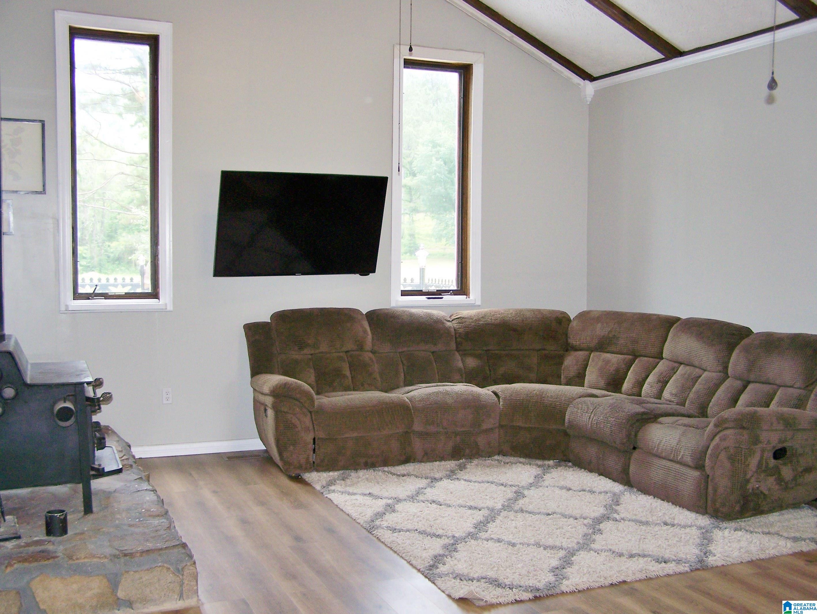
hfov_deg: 48.9
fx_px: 897
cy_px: 307
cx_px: 408
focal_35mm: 38
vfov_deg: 37.8
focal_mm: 6.3
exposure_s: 1/60
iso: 160
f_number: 2.8
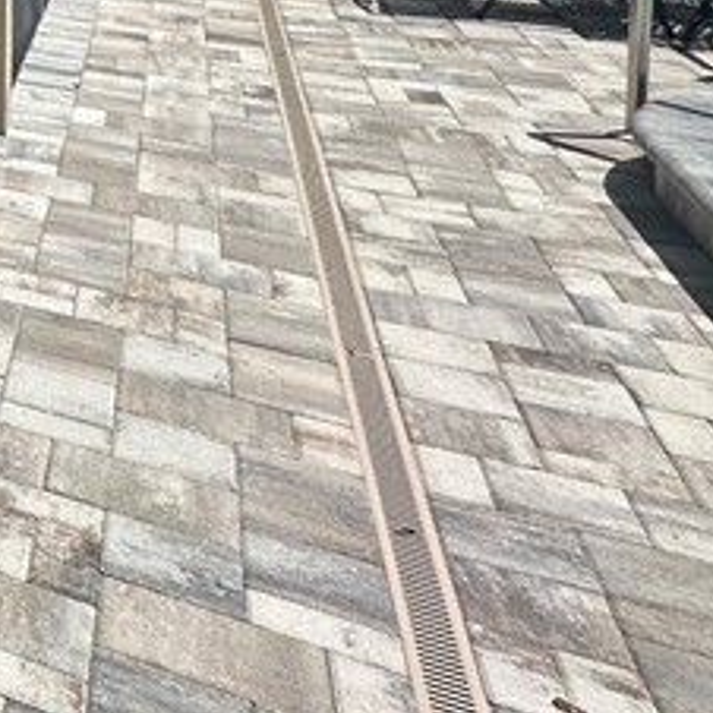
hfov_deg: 18.7
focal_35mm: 56
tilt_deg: -3.2
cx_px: -726
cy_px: -243
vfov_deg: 25.7
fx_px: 1305
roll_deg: +0.3
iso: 50
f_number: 2.2
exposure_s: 1/1575
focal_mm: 2.22
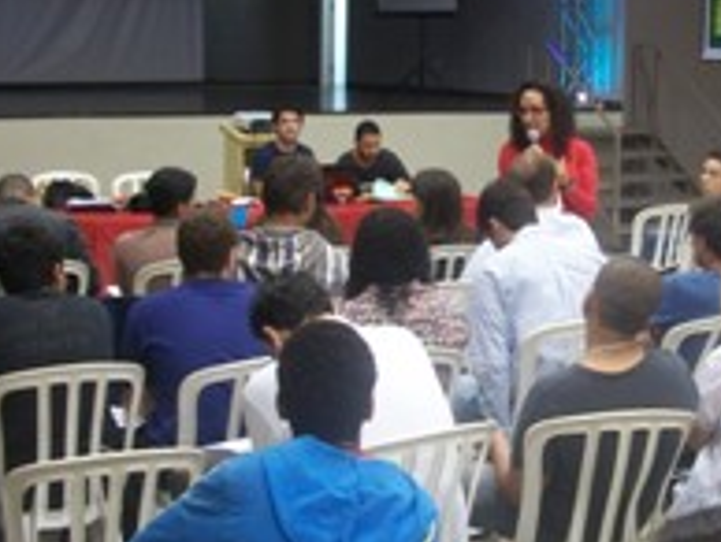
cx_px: 572
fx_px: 1502
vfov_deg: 20.5
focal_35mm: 72
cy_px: 275
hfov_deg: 26.5
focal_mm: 6.3
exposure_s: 1/6
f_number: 3.1
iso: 160
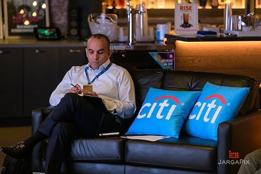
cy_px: 87
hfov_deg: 13.2
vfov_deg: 8.9
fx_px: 1124
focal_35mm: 155
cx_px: 130
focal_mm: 155
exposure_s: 1/100
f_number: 3.2
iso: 1600
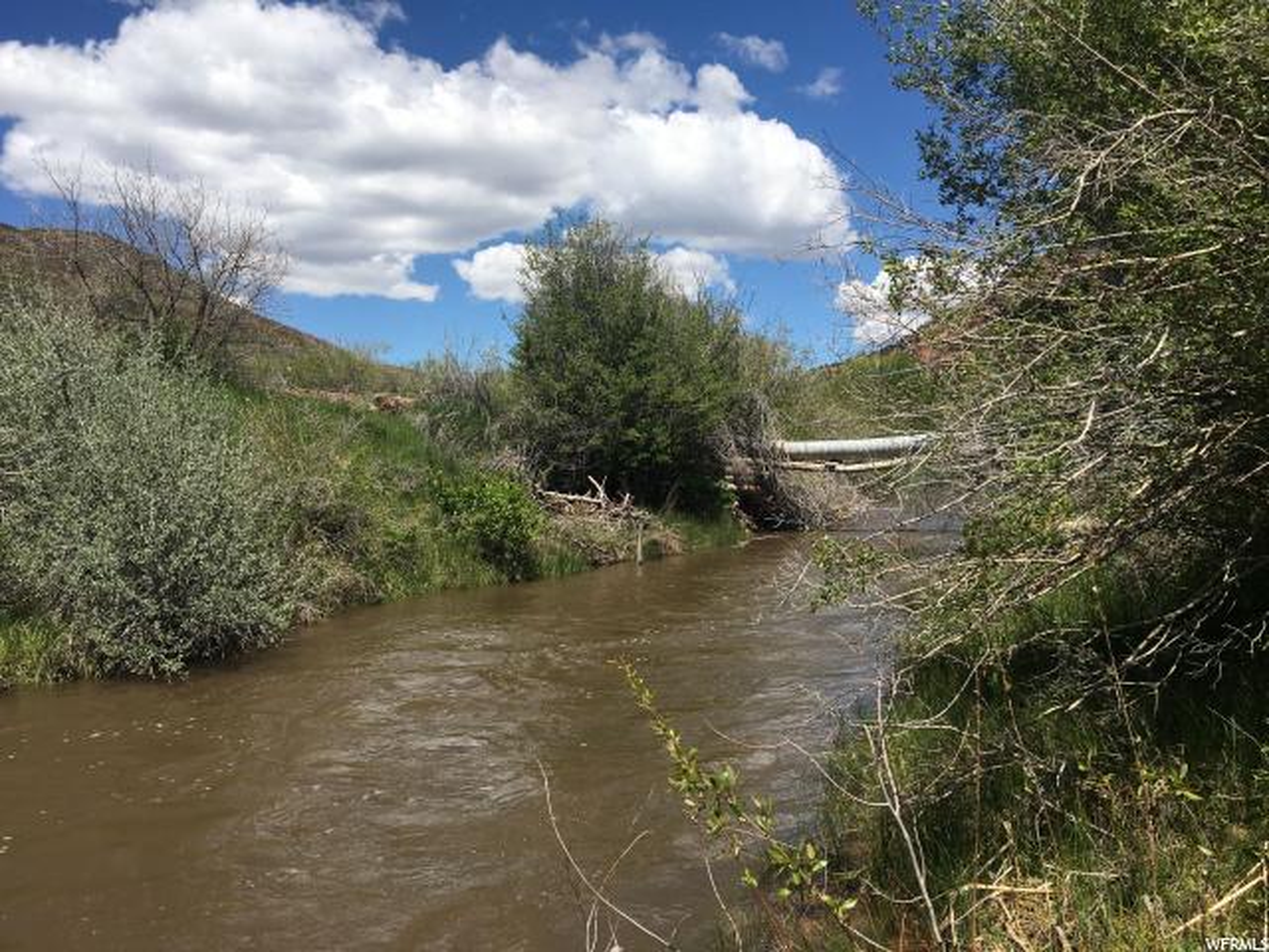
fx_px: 1063
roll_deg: +2.8
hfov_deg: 61.7
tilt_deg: +1.1
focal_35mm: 29
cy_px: 476
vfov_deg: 48.2
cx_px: 634
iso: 25
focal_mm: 4.15
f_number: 2.2
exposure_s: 1/2079
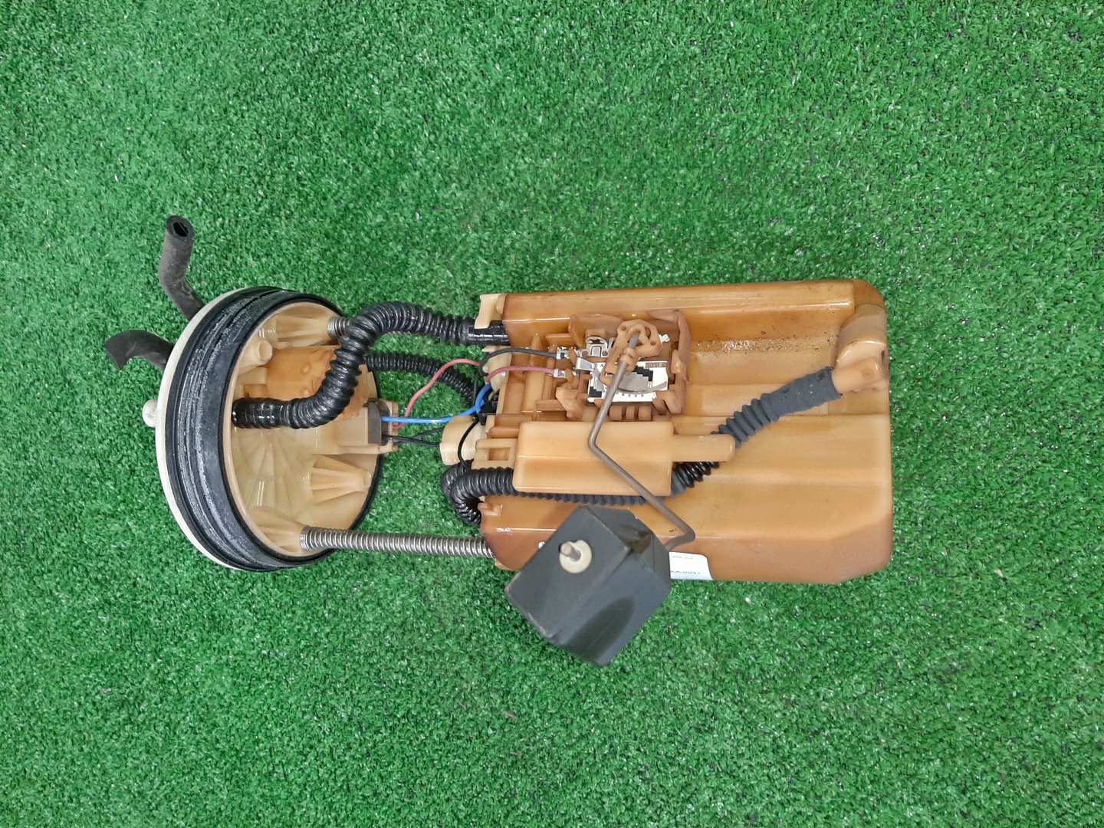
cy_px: 414
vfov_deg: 53.1
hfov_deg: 67.3
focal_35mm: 26
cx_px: 552
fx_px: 829
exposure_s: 1/50
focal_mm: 3.93
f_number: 1.7
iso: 206
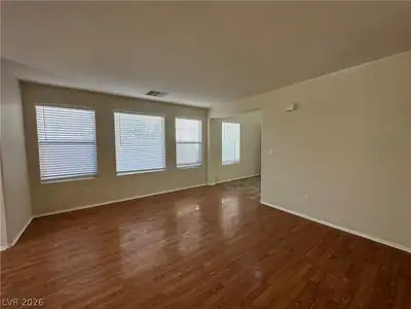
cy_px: 154
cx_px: 206
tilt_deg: -3.8
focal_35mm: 14
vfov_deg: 85.7
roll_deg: +0.3
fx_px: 166
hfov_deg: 102.1
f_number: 2.2
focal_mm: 2.22
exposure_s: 1/99
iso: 64
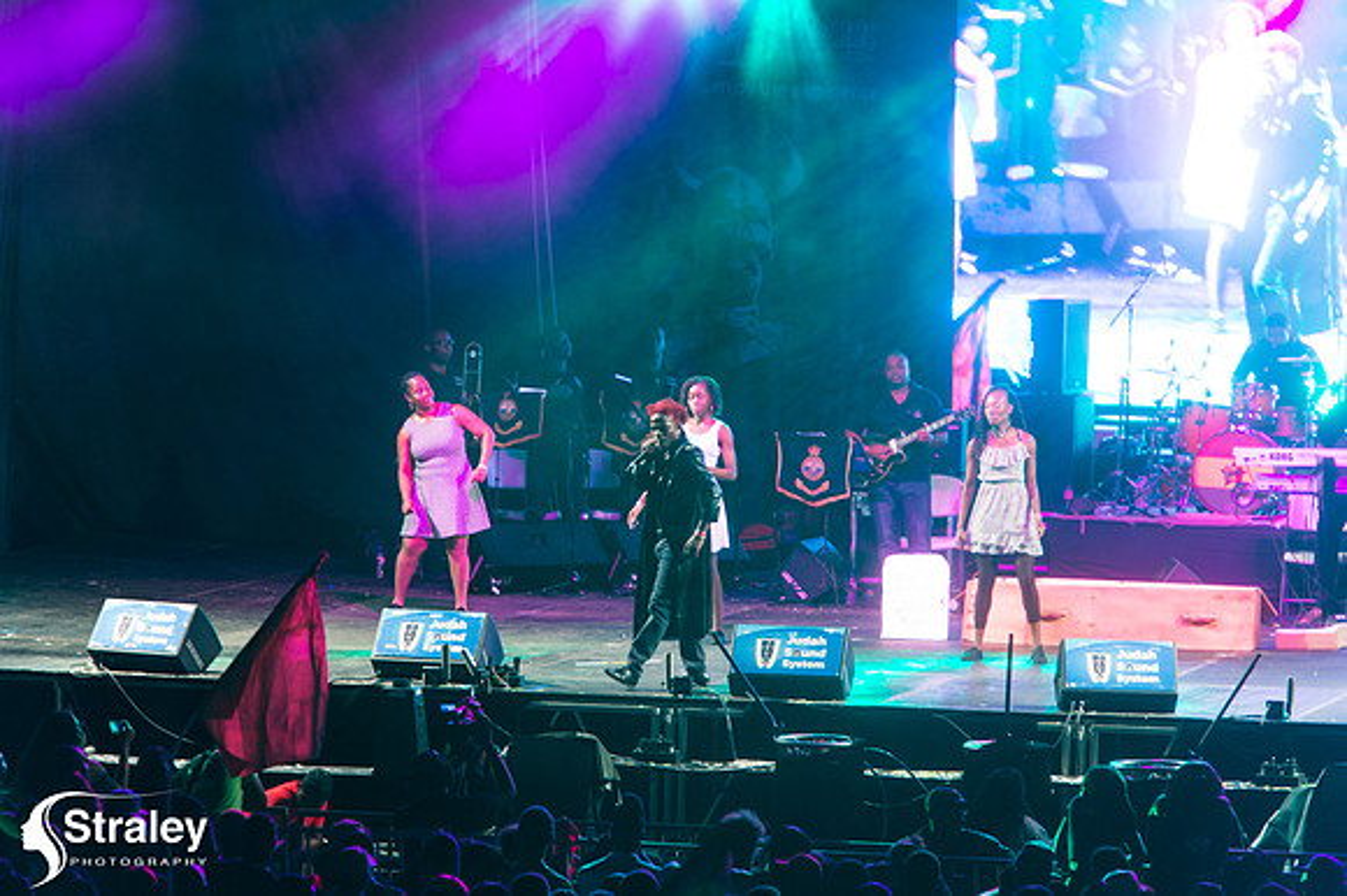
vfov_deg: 6.0
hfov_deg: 9.0
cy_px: 448
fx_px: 8601
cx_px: 674
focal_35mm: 230
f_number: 5.6
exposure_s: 1/60
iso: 2500
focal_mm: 230
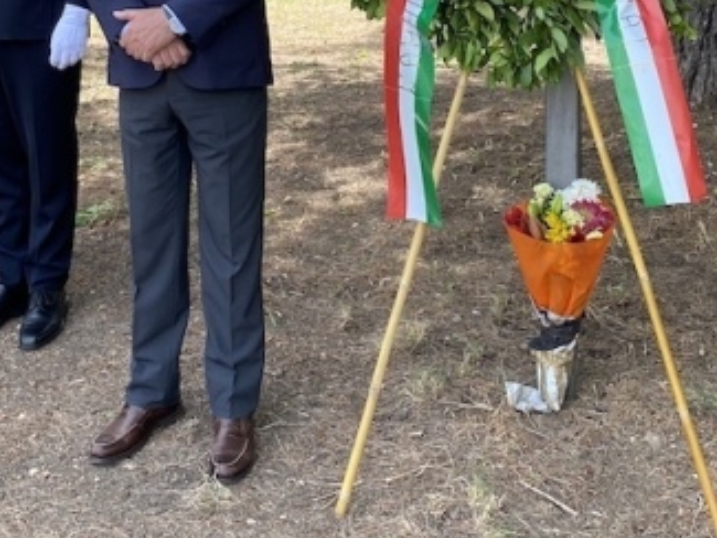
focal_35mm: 64
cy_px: -46
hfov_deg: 30.2
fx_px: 1326
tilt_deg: -0.9
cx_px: 311
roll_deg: -0.7
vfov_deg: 21.8
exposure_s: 1/277
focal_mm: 4.25
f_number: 1.8
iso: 32
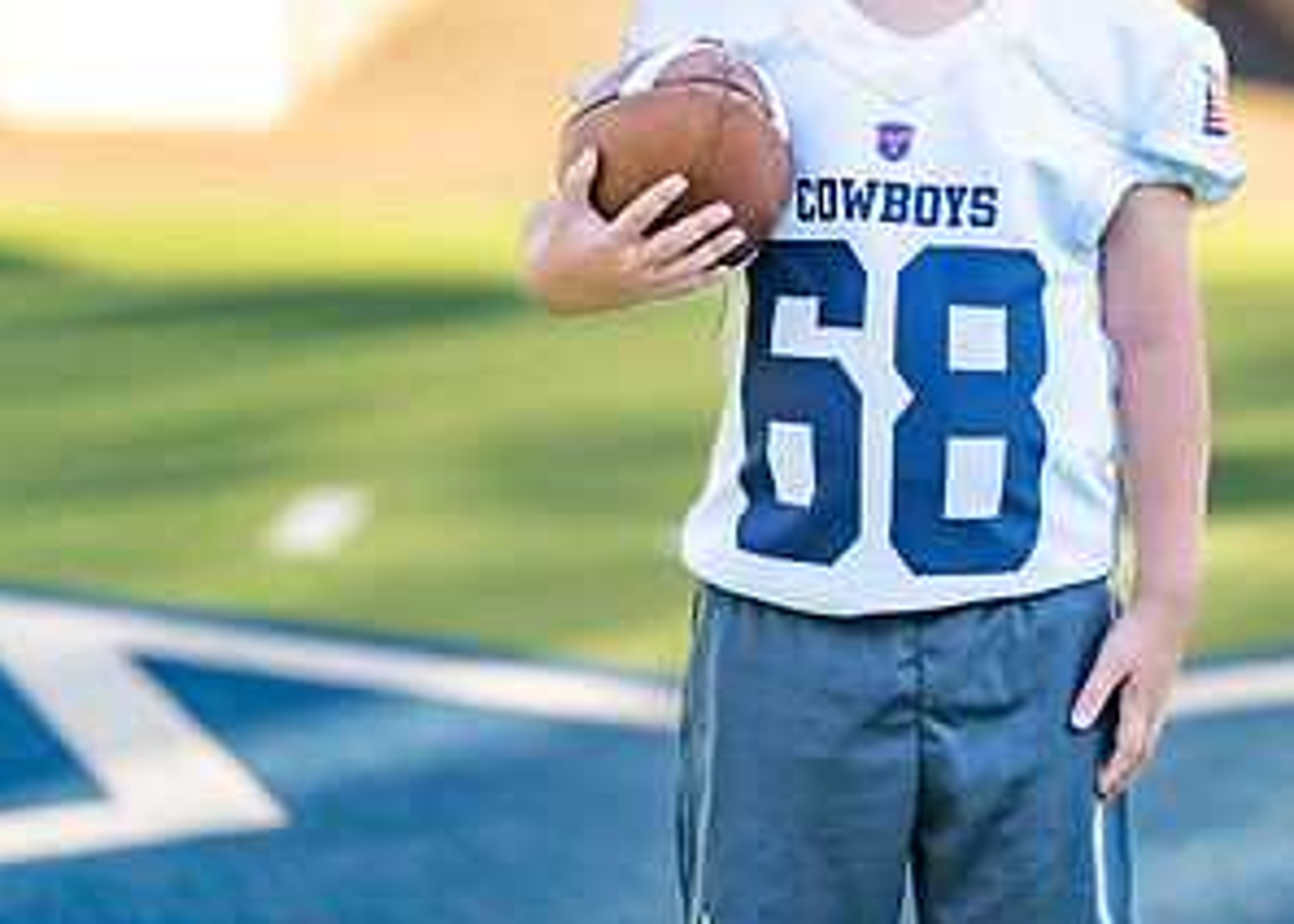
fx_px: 4483
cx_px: 944
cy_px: 149
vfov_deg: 11.7
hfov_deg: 16.4
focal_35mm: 122
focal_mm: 50
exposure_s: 1/2500
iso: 100
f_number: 1.2
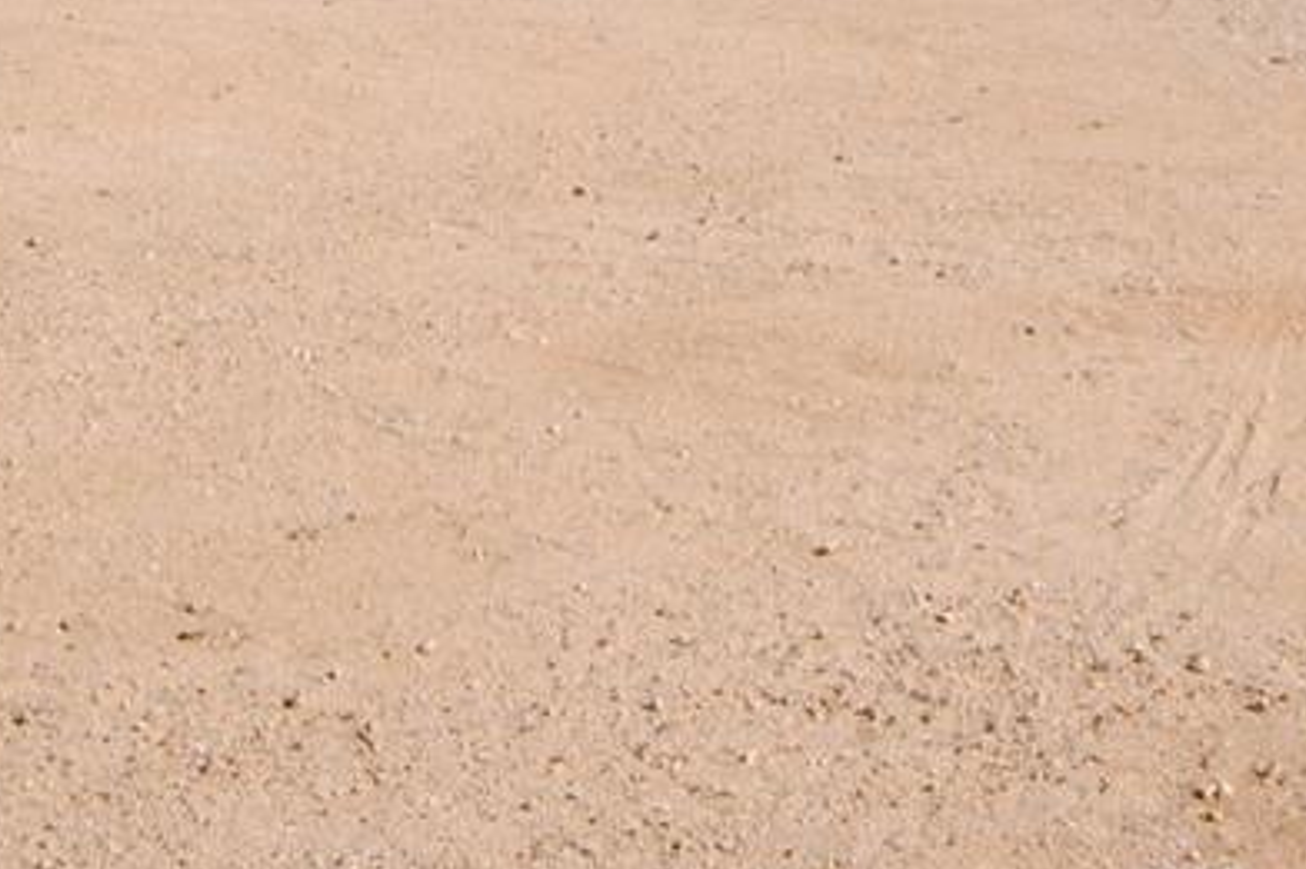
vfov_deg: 13.3
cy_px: -731
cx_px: 850
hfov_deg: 22.1
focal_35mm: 92
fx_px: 3336
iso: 100
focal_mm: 16
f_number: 9
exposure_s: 1/320
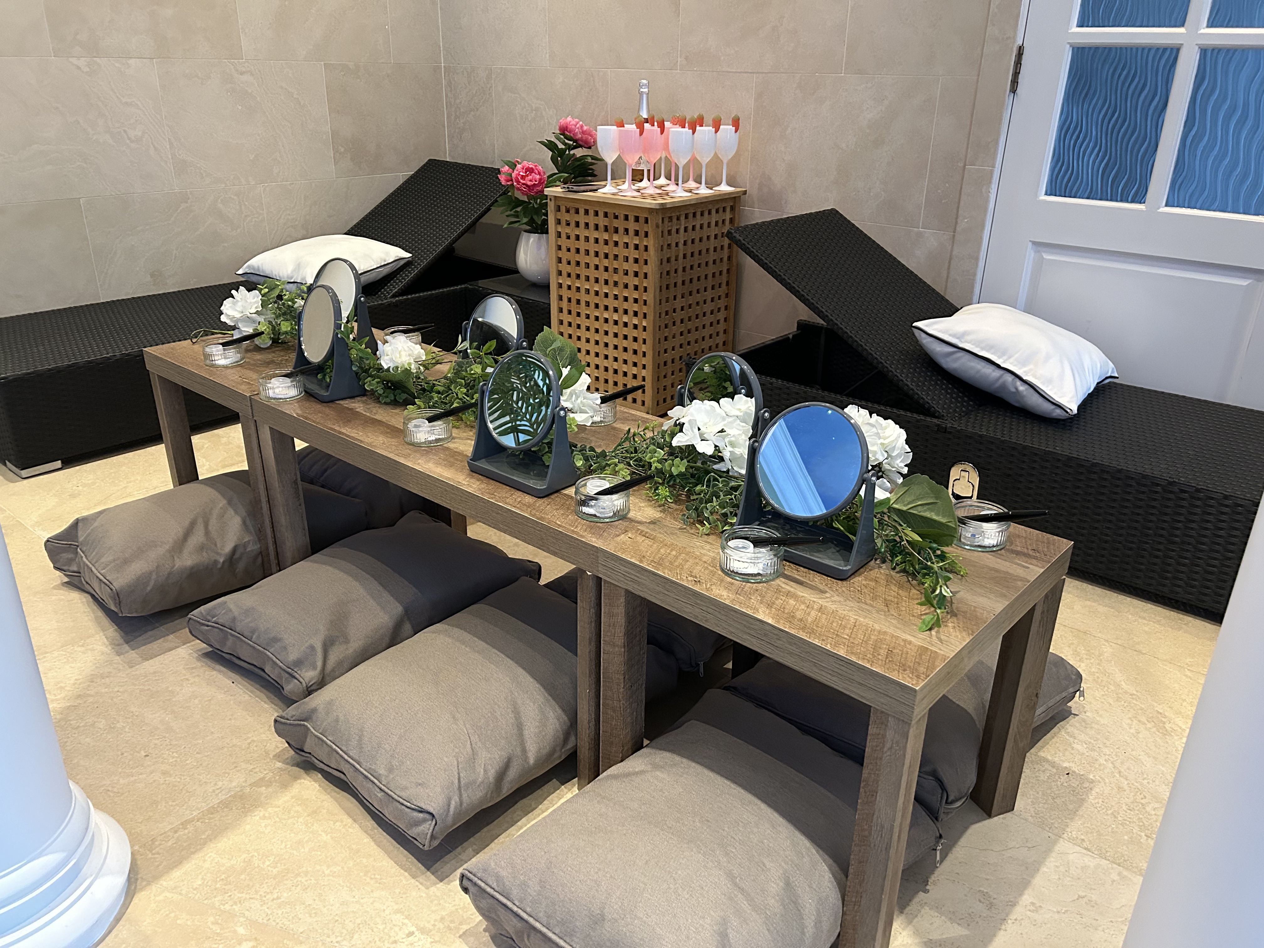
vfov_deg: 53.1
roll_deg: -0.6
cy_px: 474
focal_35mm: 26
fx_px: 949
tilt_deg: -24.0
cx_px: 632
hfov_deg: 67.3
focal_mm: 5.7
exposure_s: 1/50
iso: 500
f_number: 1.5
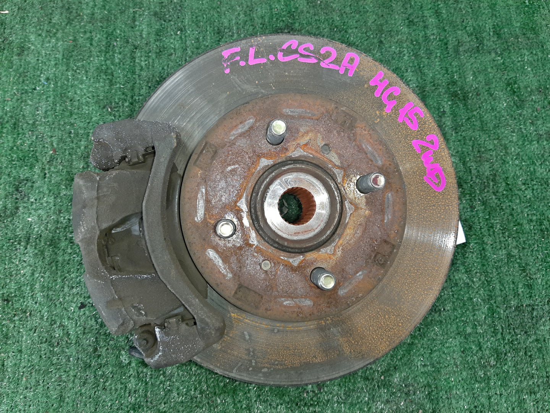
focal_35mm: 26
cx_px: 275
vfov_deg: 53.1
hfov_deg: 67.3
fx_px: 413
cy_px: 206
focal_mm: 3.93
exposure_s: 1/50
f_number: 1.7
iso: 156
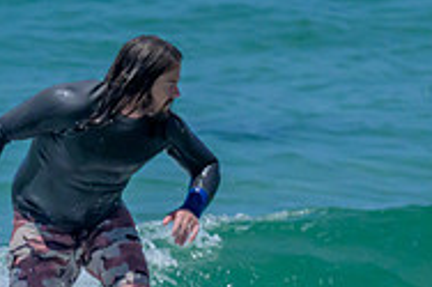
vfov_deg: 0.4
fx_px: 40368
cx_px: 101
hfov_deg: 0.6
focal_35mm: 3367
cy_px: 315
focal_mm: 800
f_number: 6.3
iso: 1400
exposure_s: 1/2000
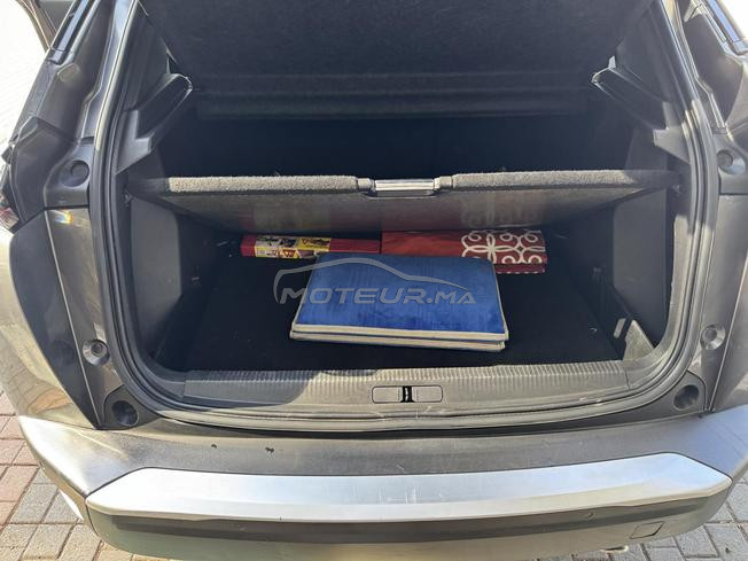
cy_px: 280
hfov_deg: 71.6
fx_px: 519
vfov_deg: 56.8
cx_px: 374
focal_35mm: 24
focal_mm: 6.76
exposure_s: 1/121
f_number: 1.78
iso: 200
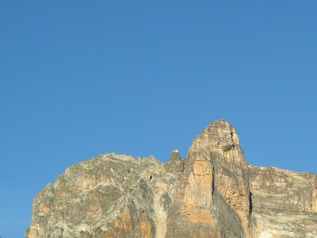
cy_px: 171
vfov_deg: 7.7
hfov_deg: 10.3
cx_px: 246
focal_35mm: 192
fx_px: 1759
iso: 64
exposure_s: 1/218
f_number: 8.2
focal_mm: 23.4
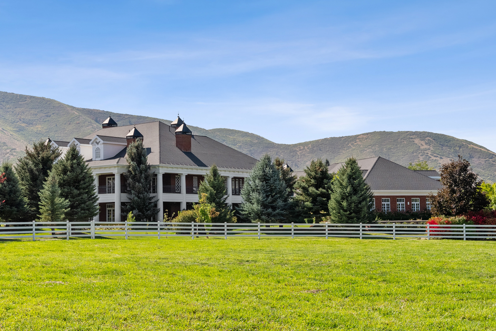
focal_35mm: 56
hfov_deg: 35.5
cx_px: 226
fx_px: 775
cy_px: 168
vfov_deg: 24.1
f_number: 5.6
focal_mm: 47.2
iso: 640
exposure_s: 1/3200
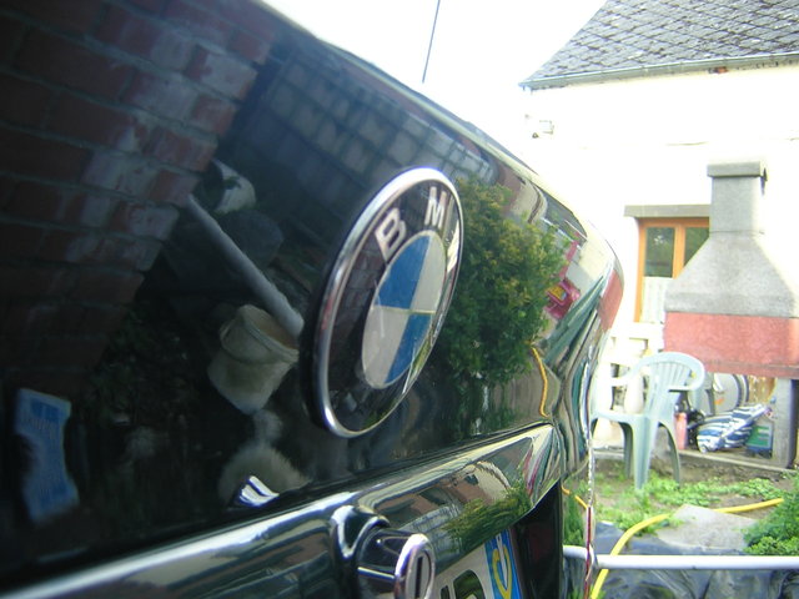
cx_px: 400
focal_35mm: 36
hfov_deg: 51.4
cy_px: 300
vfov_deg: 39.7
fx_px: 831
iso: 100
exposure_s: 1/51.4
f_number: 2.6
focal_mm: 4.7
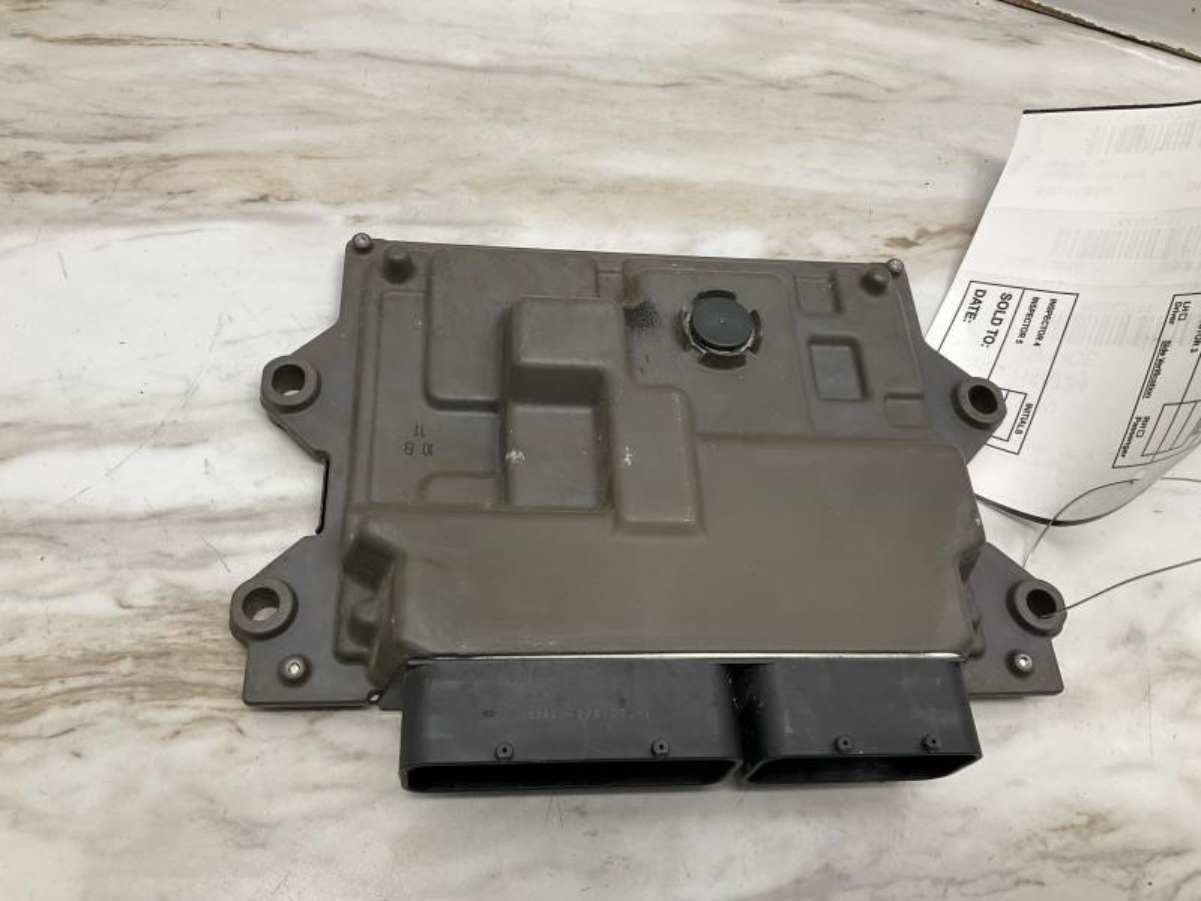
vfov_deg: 48.2
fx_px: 1006
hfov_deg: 61.7
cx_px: 600
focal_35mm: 29
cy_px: 450
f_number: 1.8
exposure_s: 1/409
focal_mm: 3
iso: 25
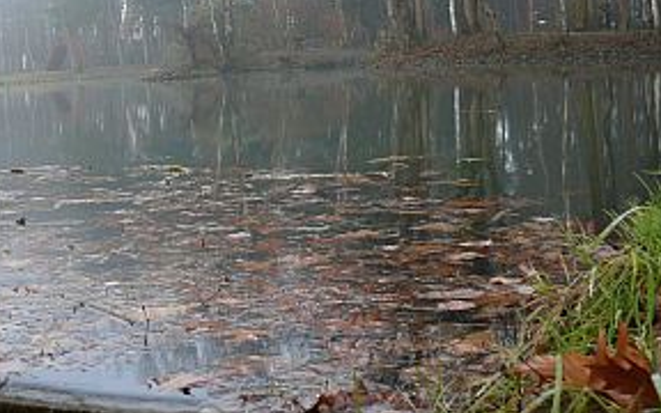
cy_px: 158
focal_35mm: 58
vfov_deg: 22.3
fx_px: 1045
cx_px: 161
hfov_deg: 34.3
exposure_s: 1/100
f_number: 4
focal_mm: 7.4
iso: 100
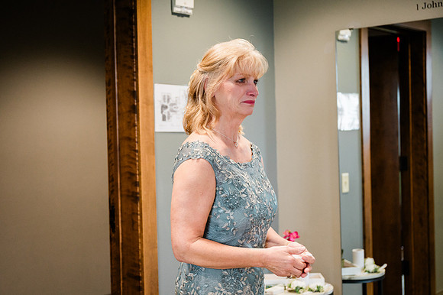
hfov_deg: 35.1
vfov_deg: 23.8
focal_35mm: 57
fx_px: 700
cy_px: 149
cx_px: 207
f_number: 2.8
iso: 1000
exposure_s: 1/200
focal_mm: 50
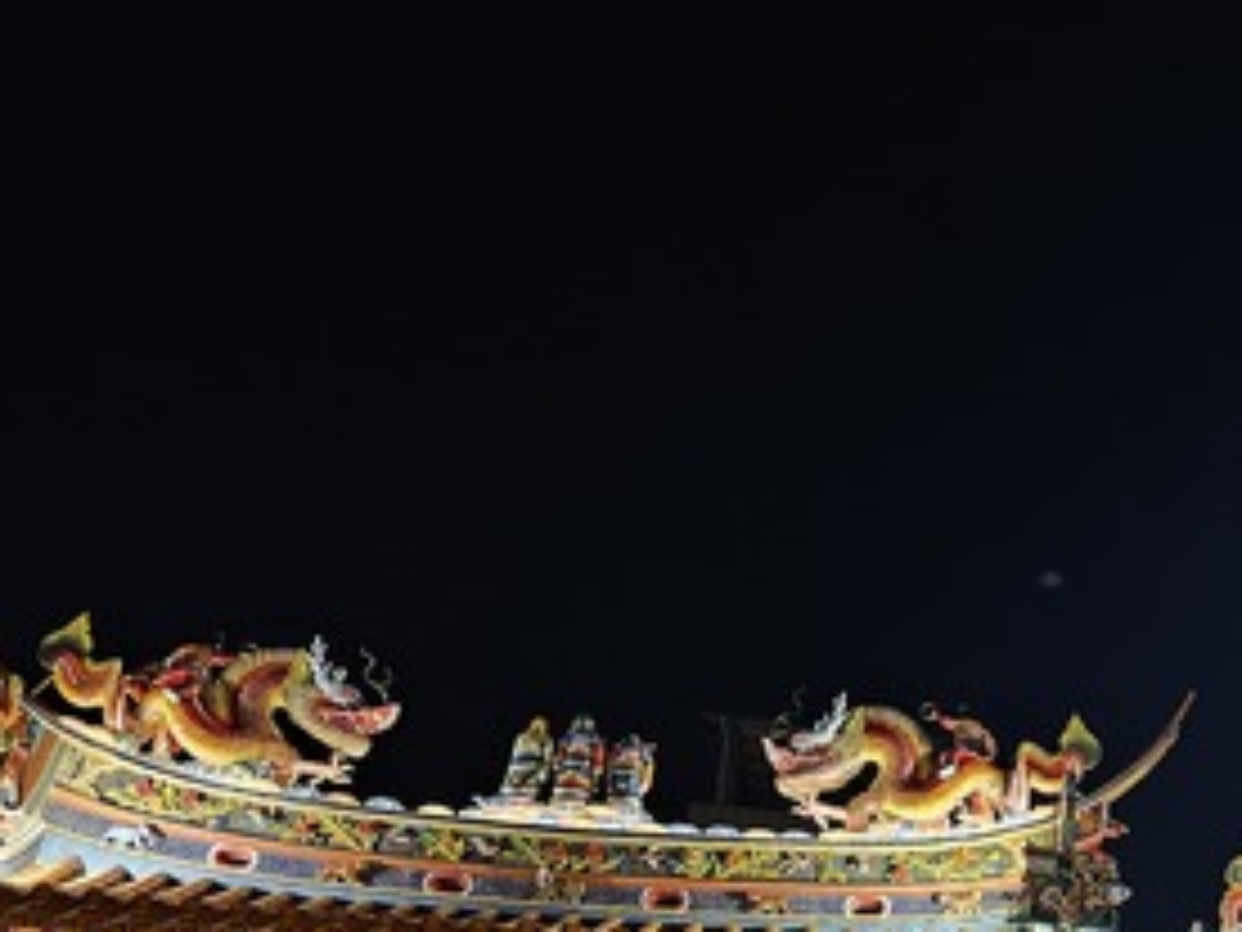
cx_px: 1386
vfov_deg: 23.3
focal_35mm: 60
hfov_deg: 28.9
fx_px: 2153
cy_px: 959
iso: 125
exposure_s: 1/15
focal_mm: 6.3
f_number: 1.7
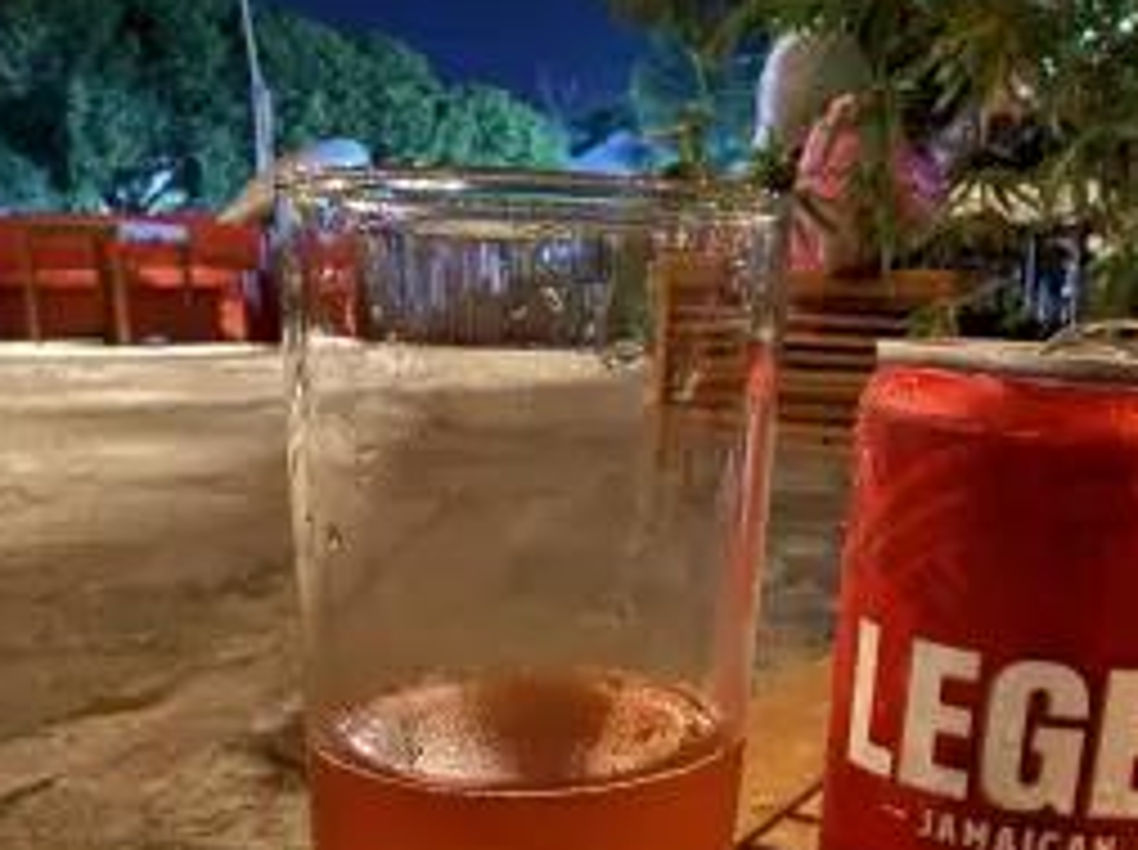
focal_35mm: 38
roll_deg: -0.8
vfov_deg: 36.6
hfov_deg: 48.5
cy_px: 657
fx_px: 1247
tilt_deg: -16.1
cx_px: 715
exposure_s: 1/4
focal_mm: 2.22
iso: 1000
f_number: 2.2
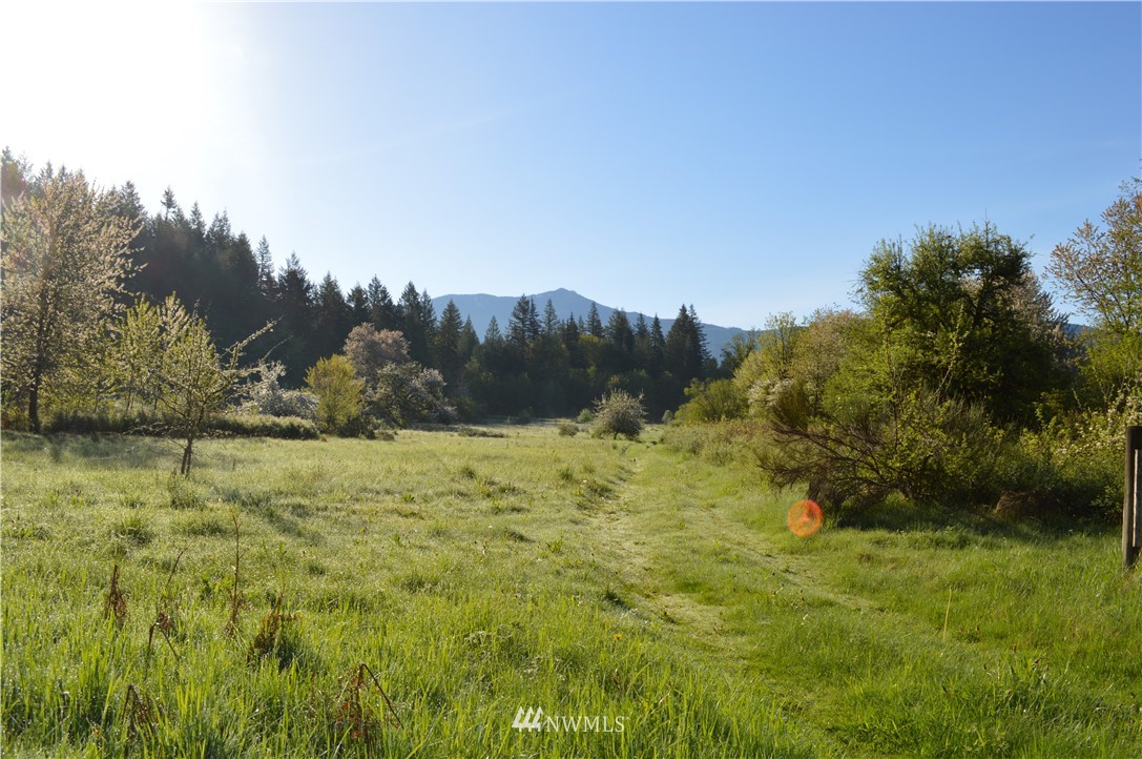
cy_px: 380
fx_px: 855
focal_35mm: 27
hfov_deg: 67.4
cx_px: 571
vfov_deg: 47.8
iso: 100
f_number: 9
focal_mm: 18
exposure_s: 1/200
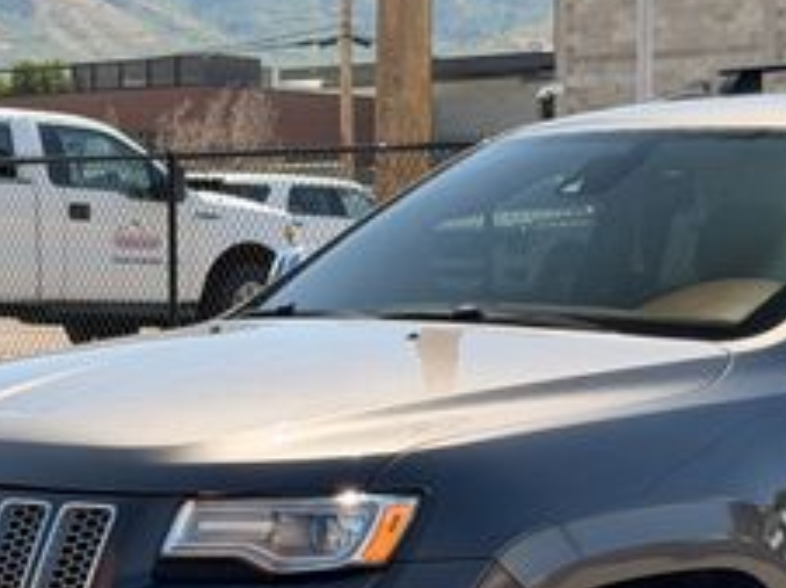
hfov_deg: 14.4
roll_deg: +0.6
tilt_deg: -2.3
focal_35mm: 136
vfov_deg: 10.9
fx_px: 3085
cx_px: 643
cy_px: 449
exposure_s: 1/1307
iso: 100
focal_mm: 6.76
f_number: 1.78
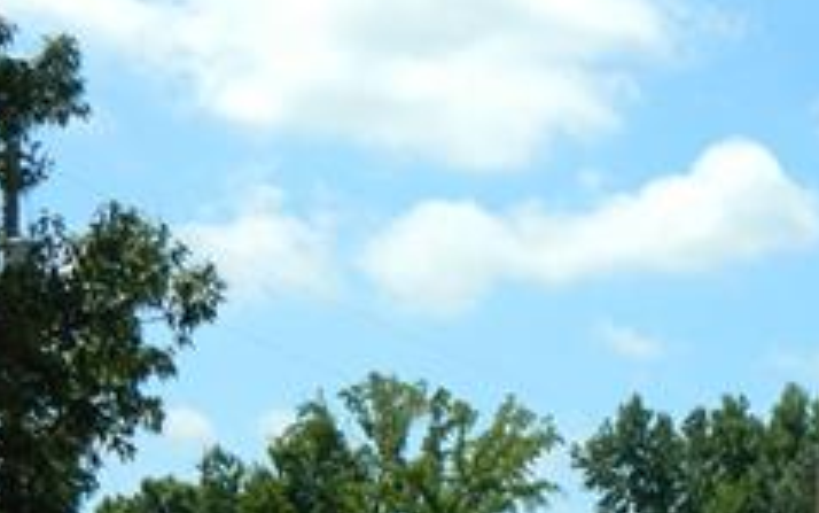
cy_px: 768
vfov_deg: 10.8
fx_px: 2613
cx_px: 778
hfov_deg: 17.5
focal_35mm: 117
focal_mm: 7.3
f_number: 3.5
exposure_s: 1/800
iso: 80
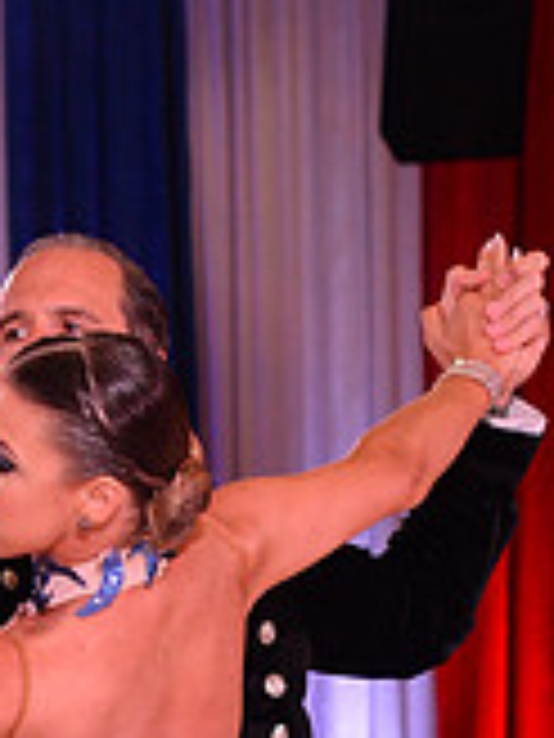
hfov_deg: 5.1
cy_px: 1040
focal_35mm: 289
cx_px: -92
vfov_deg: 6.8
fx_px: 6167
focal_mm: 85
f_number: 6.3
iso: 2500
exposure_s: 1/250
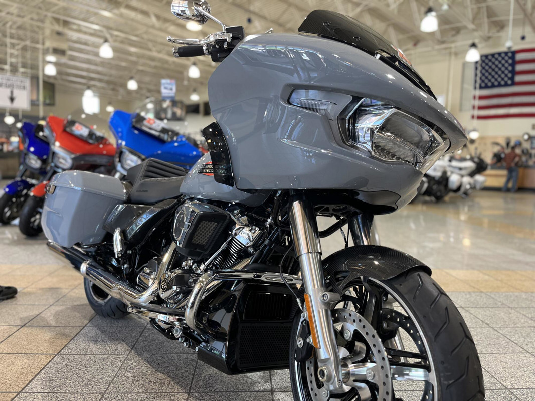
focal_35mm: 26
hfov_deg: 67.3
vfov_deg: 53.1
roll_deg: -1.8
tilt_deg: -5.3
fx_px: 402
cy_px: 200
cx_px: 268
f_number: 1.6
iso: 125
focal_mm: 5.1
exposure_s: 1/60
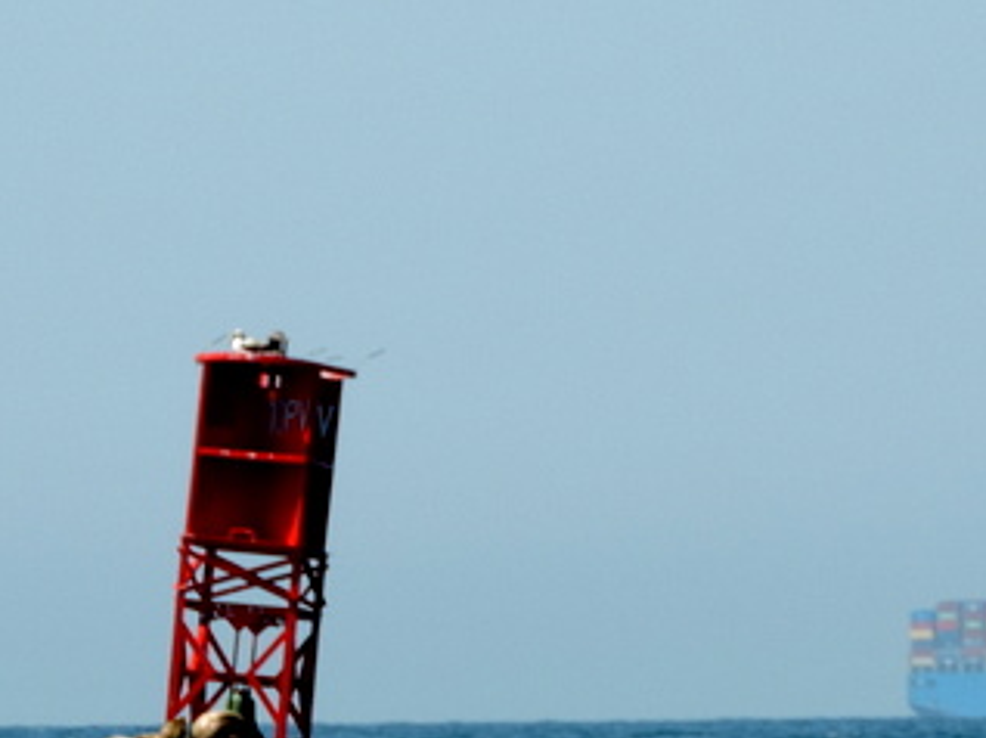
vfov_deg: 2.1
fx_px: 20066
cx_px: 391
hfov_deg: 2.8
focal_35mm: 705
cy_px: 691
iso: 80
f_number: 4.8
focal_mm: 62.4
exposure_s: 1/400
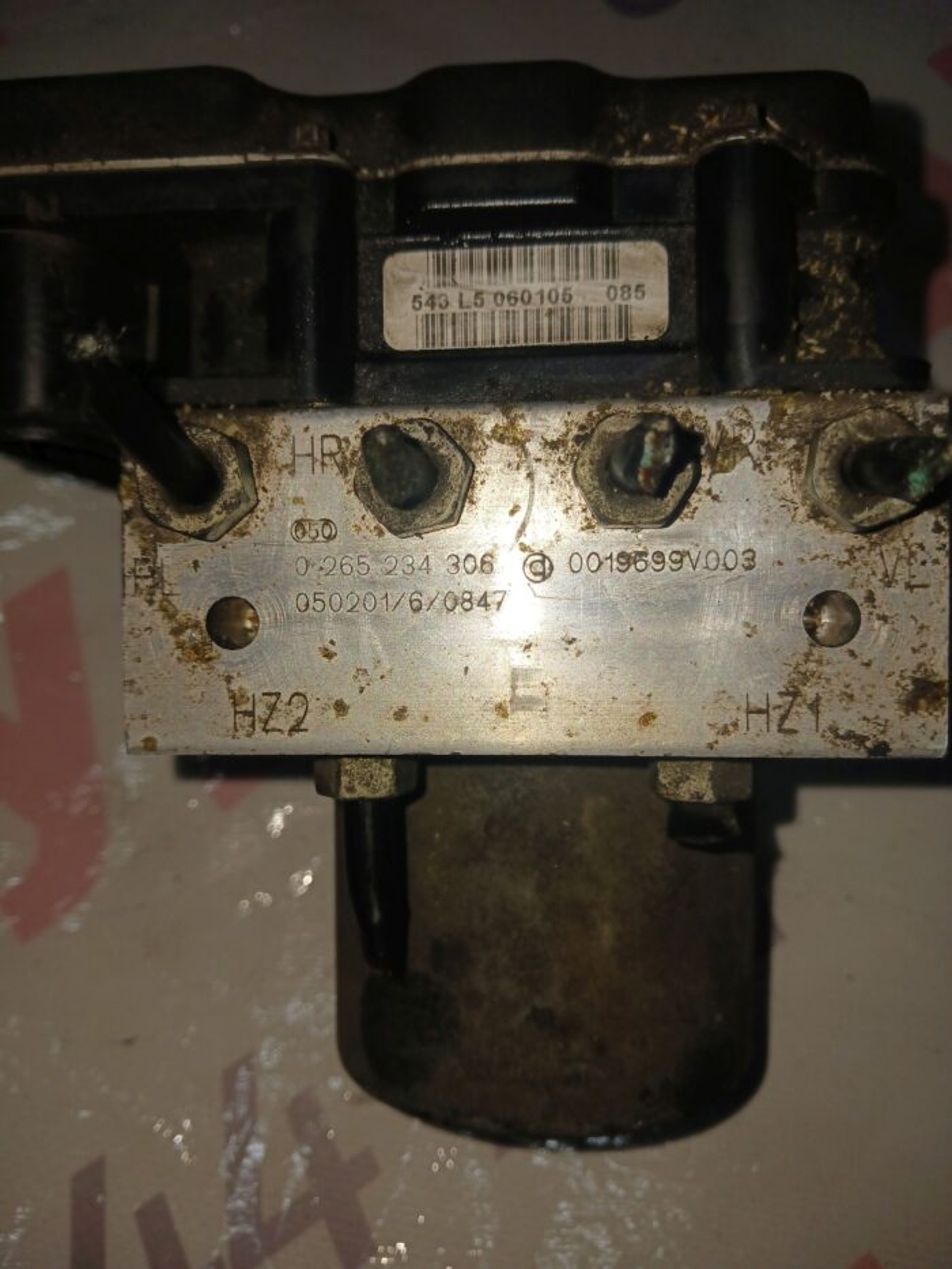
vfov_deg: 65.3
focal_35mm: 27
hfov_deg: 51.4
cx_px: 476
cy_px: 634
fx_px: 990
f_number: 1.8
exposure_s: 1/122
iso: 20
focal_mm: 4
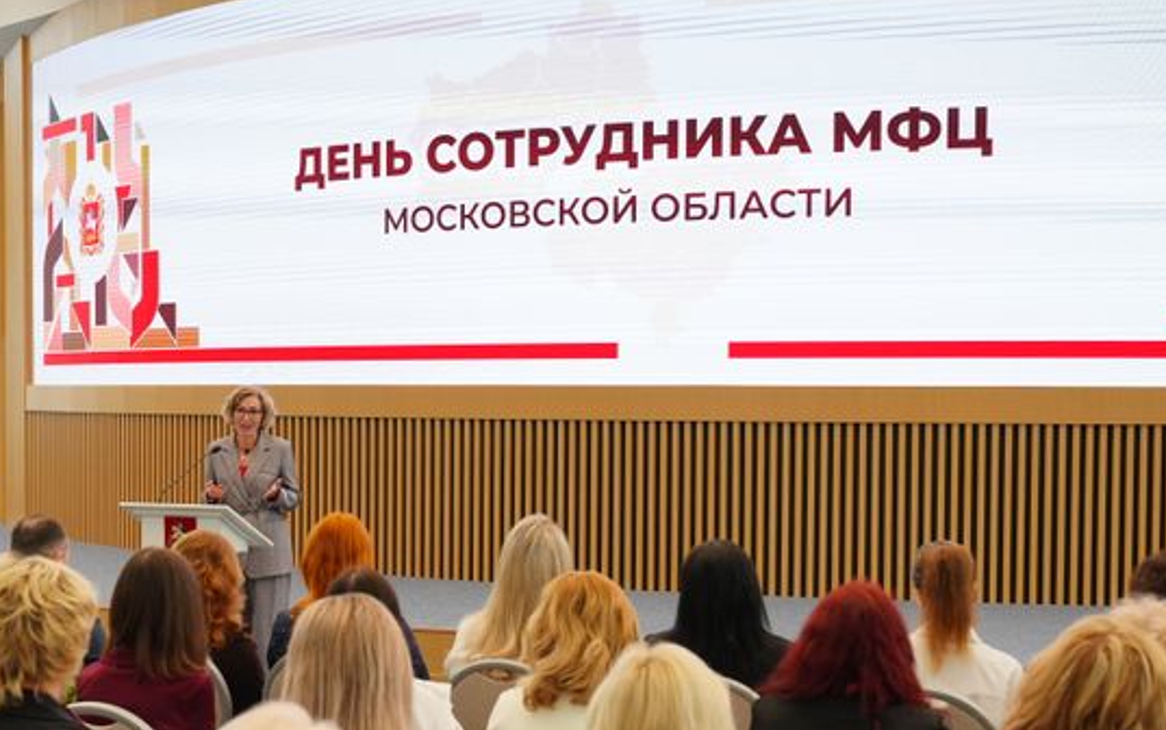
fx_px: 1812
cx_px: 459
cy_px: 495
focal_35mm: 57
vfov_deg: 22.7
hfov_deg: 35.5
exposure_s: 1/200
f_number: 6.3
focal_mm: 43
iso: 2000
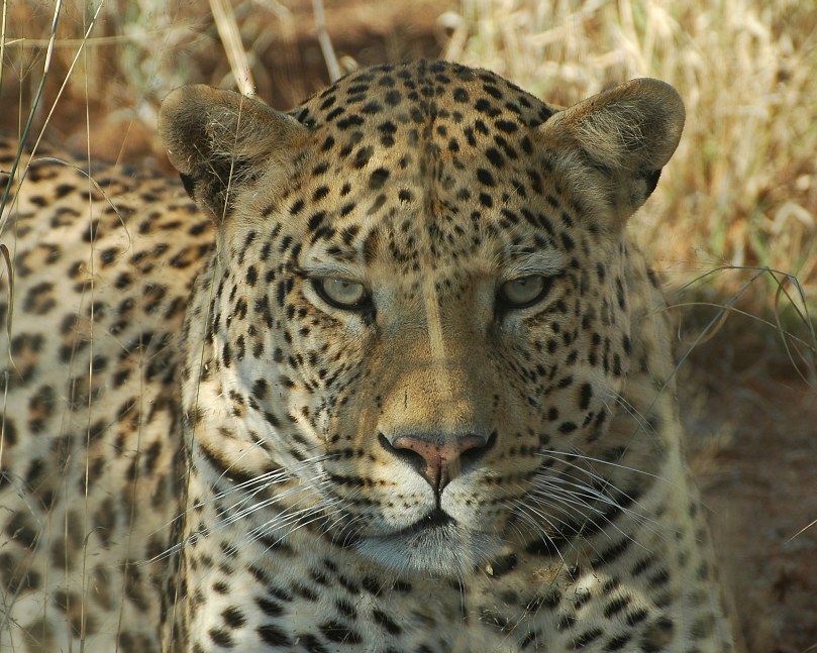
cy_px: 320
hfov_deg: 3.6
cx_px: 404
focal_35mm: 534
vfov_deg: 2.9
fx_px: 12911
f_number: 7.1
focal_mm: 300
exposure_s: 1/125
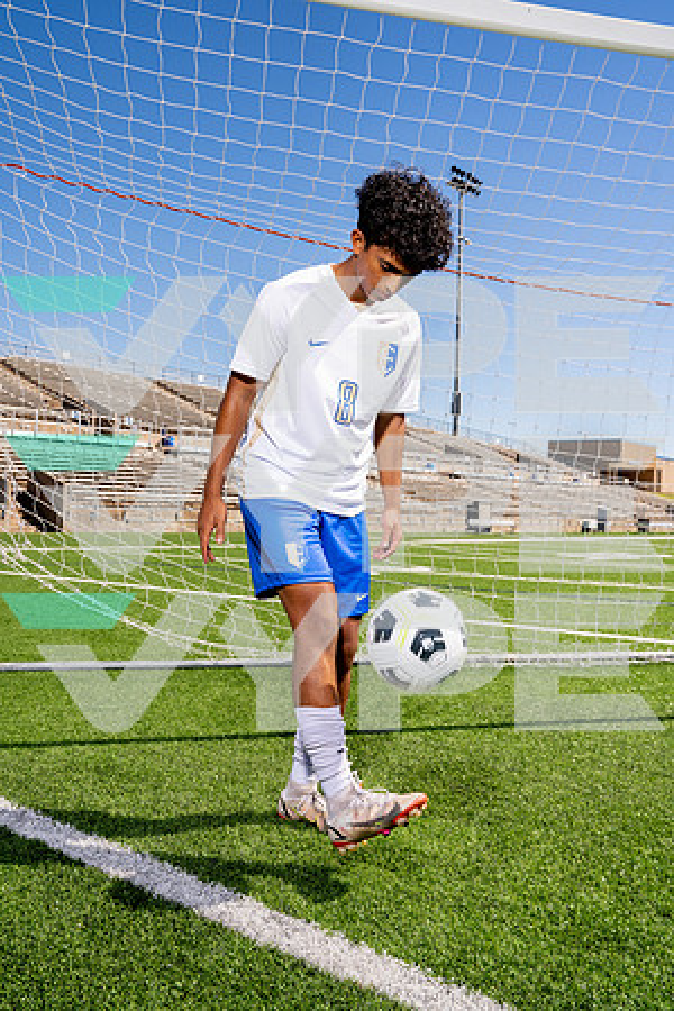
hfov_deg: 41.1
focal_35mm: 32
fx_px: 899
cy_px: 506
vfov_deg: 58.7
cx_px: 337
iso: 100
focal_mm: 32
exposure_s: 1/250
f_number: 8
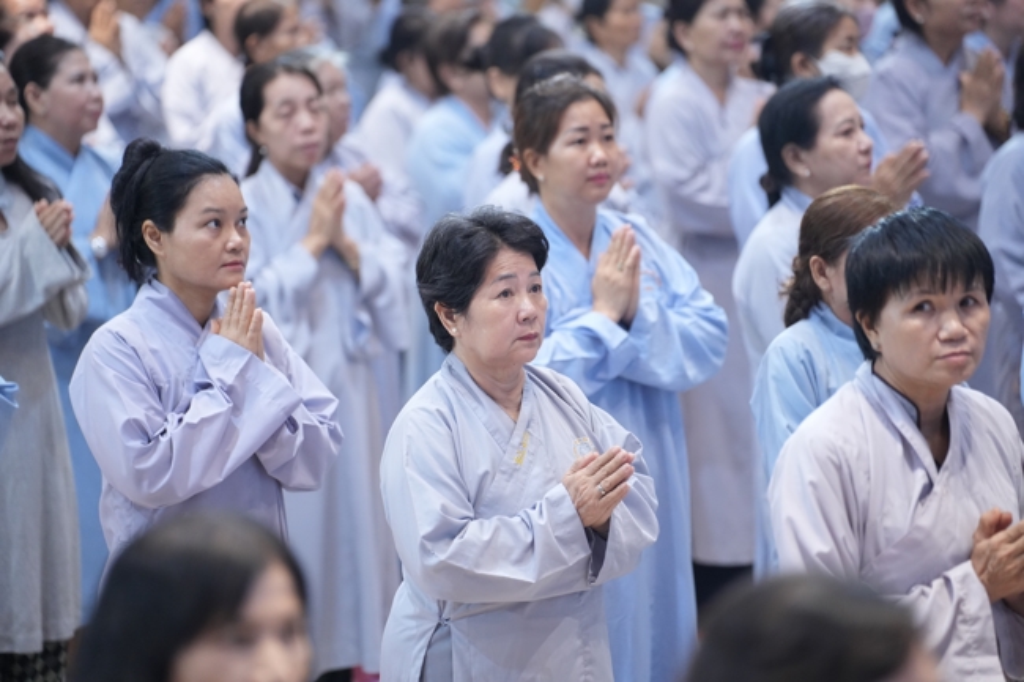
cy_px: 341
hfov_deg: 13.7
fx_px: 4265
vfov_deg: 9.1
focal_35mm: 150
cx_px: 512
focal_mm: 150
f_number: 2.8
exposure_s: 1/200
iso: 3200
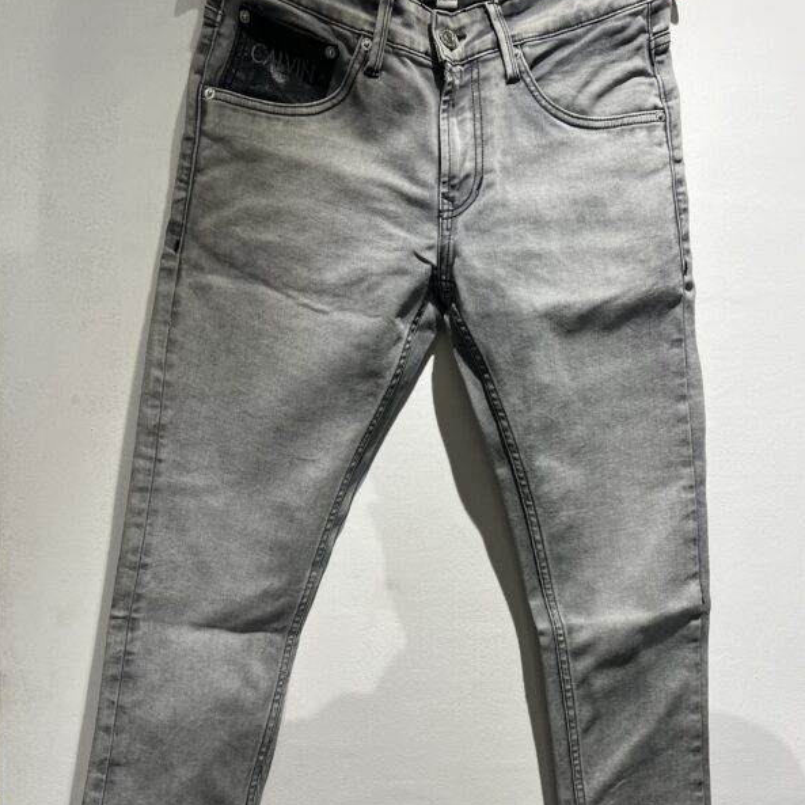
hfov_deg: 52.5
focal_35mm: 31
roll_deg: -1.6
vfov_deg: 52.3
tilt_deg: -4.4
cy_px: 462
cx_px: 400
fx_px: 816
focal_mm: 5.7
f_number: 1.5
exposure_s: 1/100
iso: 64
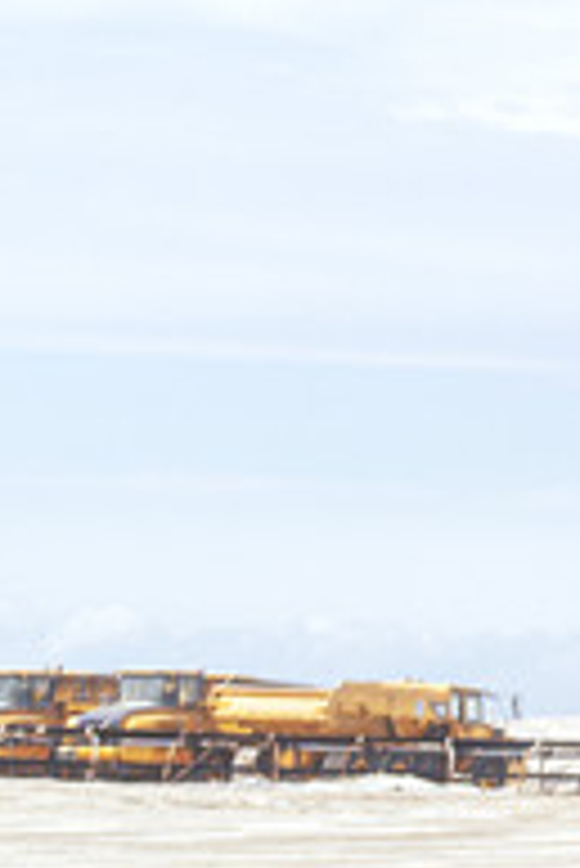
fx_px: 4342
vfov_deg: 11.4
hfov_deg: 5.9
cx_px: 2653
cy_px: 598
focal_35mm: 180
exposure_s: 1/1000
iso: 100
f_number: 3.2
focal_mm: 29
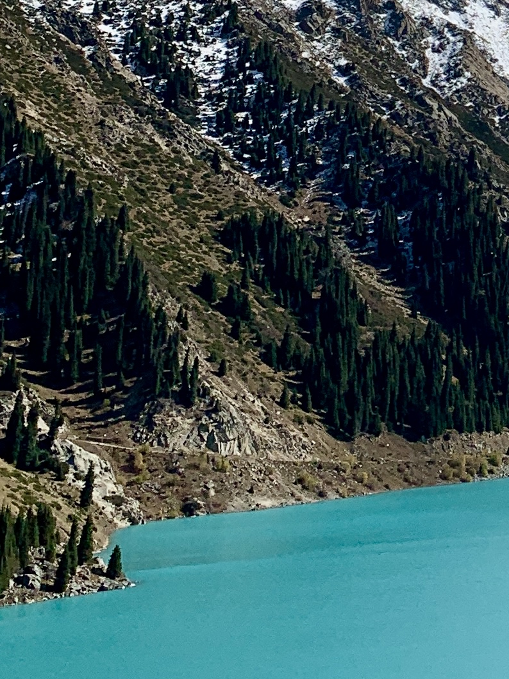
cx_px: 862
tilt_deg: +15.4
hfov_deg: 13.6
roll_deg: +1.7
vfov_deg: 18.5
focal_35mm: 99
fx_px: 1941
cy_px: -205
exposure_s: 1/5714
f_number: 1.8
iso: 25
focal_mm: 4.25
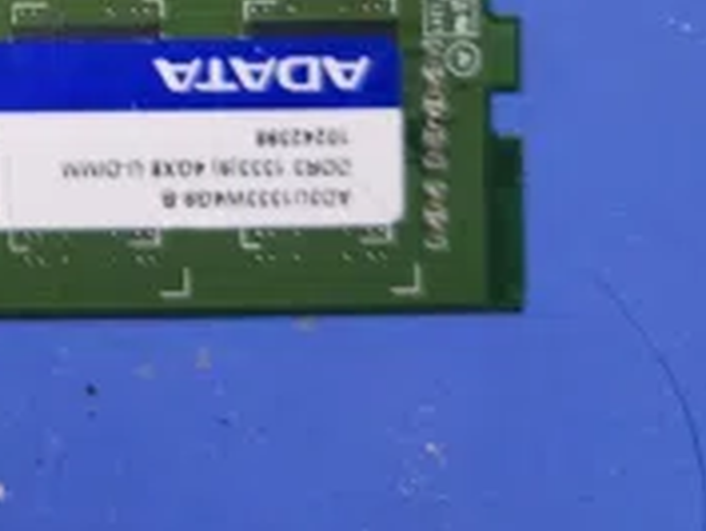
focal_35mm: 83
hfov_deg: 20.0
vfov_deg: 16.3
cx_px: -379
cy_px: -260
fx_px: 1694
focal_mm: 5.4
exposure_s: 1/50
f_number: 1.8
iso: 40
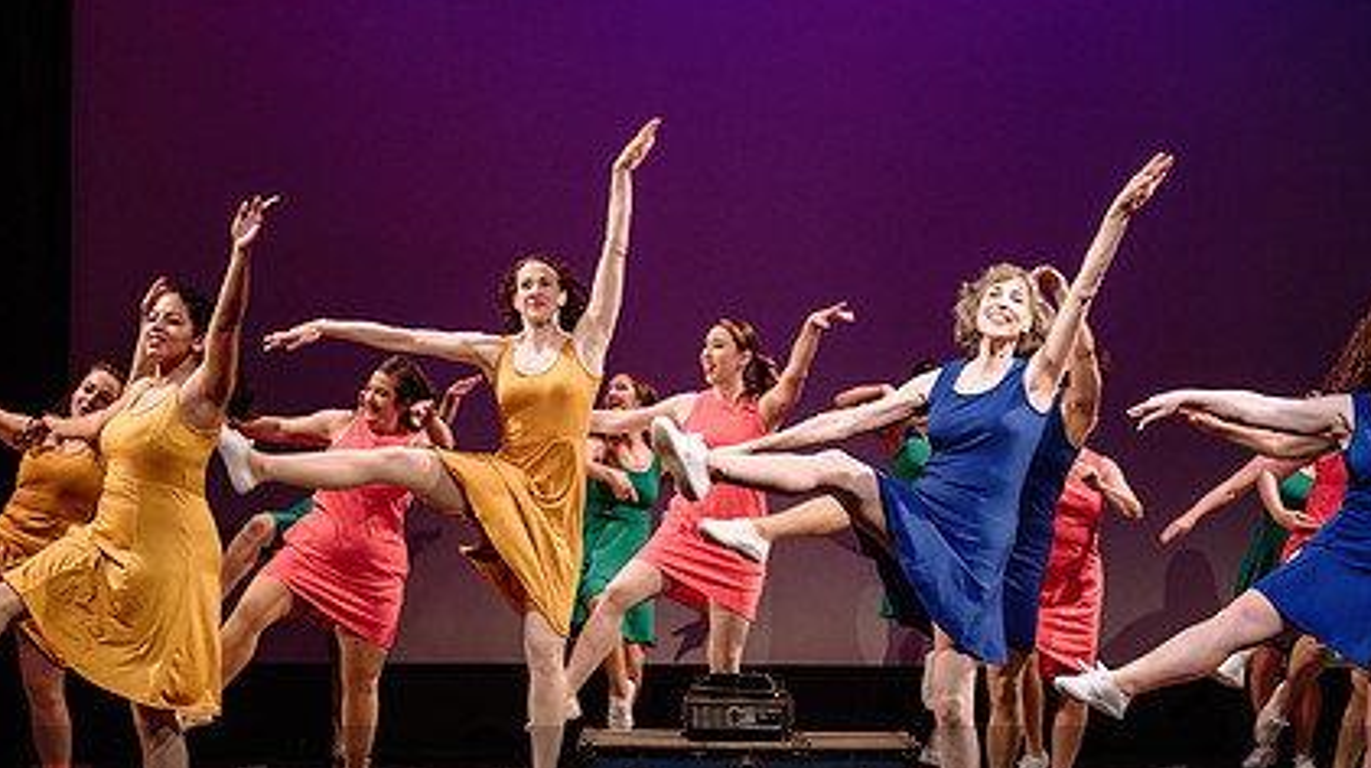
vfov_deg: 11.8
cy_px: 488
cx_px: 673
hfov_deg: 21.0
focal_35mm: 102
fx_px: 3705
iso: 1000
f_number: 2.8
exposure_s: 1/250
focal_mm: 70
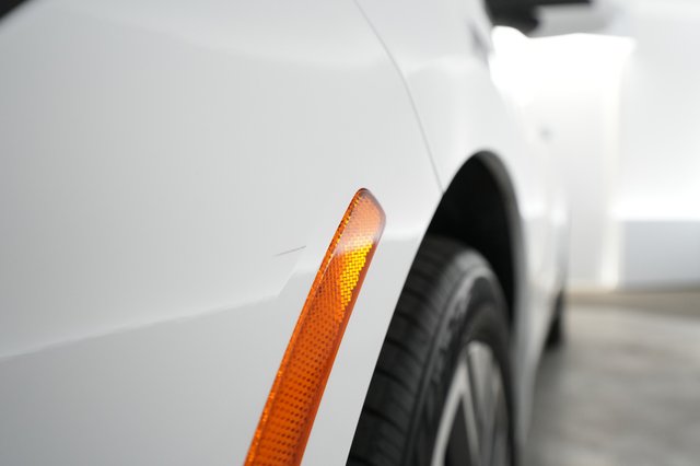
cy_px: 233
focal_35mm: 26
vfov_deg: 49.5
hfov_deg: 69.4
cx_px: 350
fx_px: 505
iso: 2500
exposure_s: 1/125
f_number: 5
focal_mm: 26
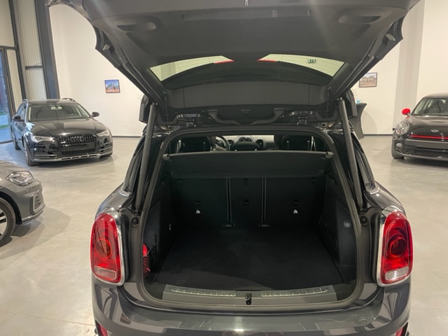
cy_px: 168
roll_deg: +1.0
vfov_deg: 53.1
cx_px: 224
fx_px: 336
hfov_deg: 67.3
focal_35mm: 26
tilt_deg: -13.6
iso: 400
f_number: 1.6
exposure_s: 1/50
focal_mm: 4.2
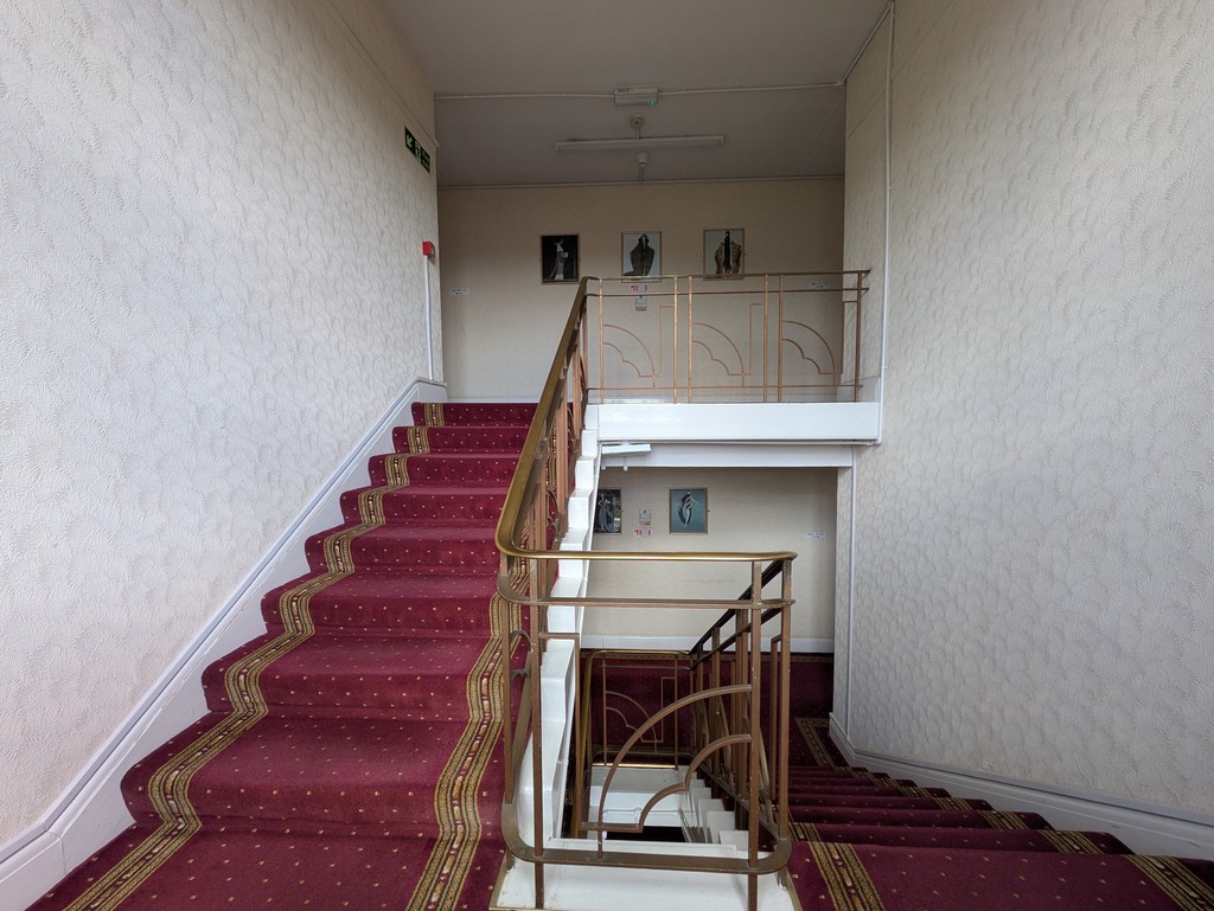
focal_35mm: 14
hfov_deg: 102.0
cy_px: 456
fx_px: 491
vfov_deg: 85.7
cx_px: 607
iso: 80
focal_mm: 1.83
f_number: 2.2
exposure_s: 1/100
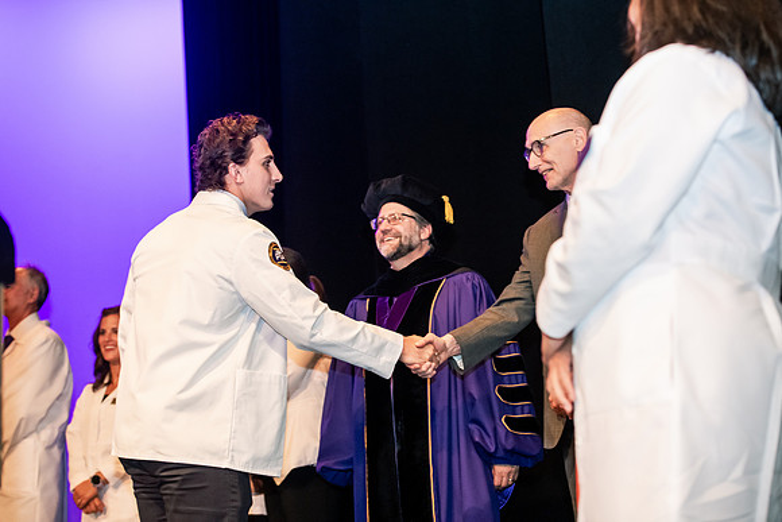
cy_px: 261
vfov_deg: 19.5
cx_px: 391
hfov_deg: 28.8
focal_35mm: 70
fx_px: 1521
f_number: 3.5
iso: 2500
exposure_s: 1/200
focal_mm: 70
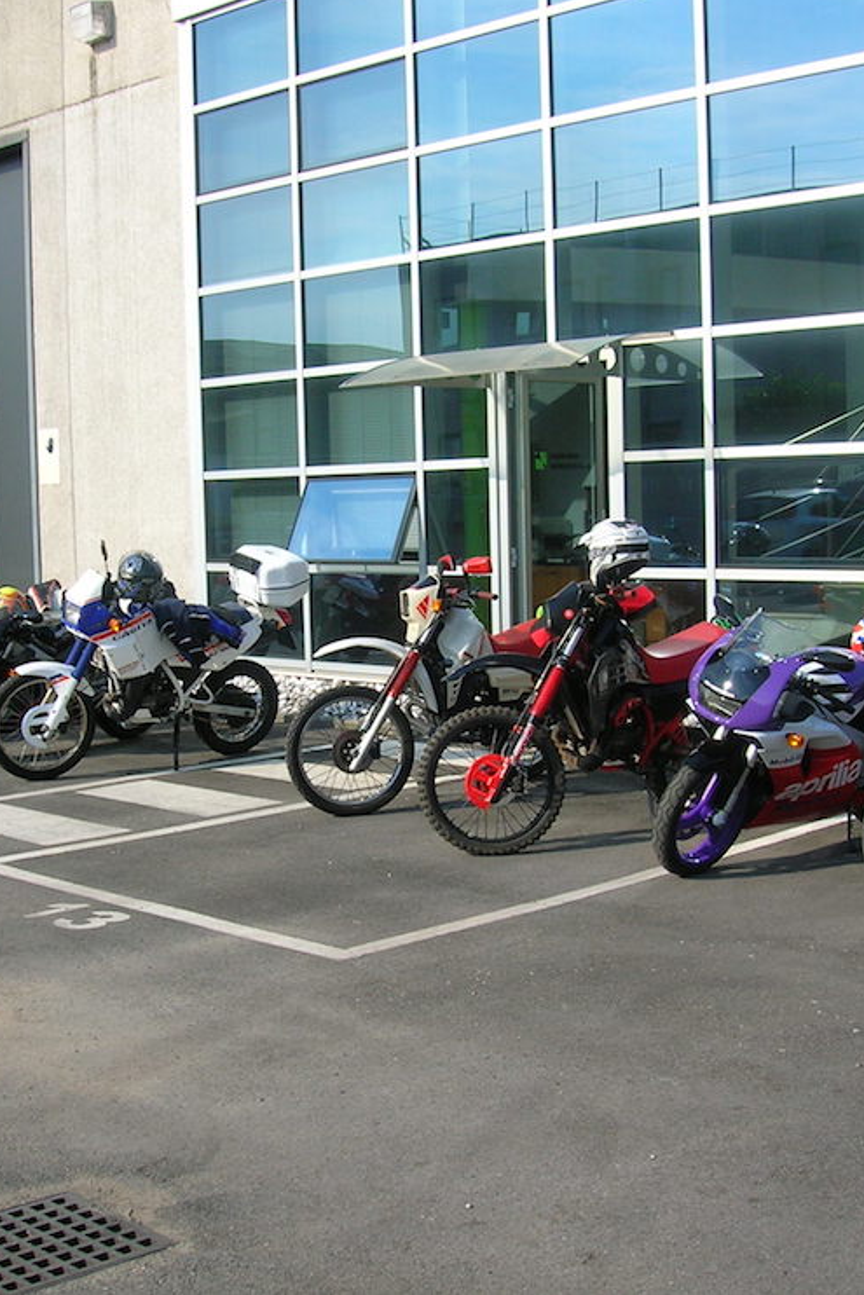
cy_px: 644
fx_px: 1763
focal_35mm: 49
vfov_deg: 40.3
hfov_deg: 27.5
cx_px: 401
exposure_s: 1/347
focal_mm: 5.8
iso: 50
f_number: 4.9
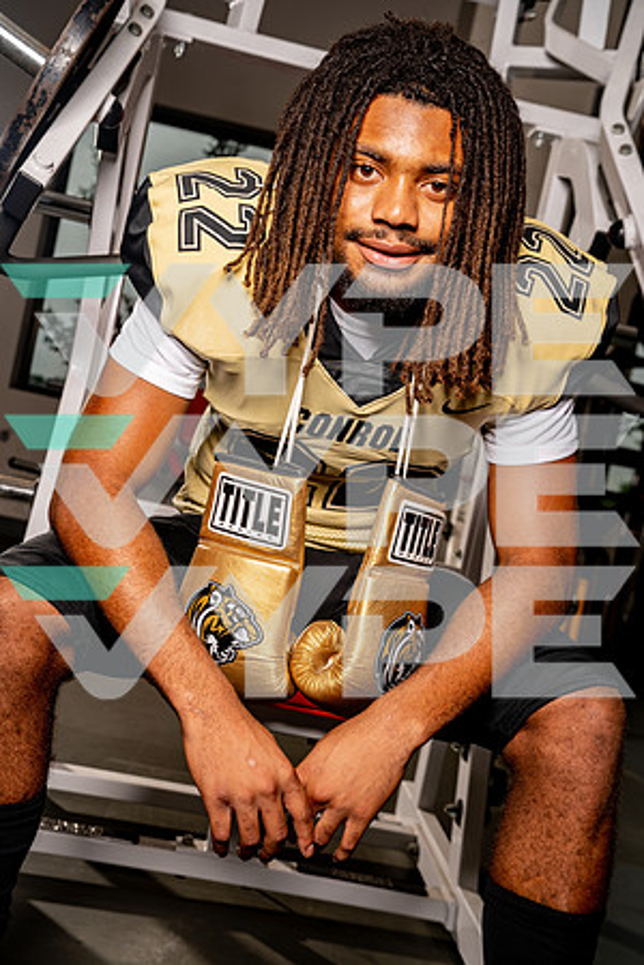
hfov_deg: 30.5
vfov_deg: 44.5
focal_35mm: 44
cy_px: 482
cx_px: 322
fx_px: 1181
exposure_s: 1/320
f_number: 5.6
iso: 100
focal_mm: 44
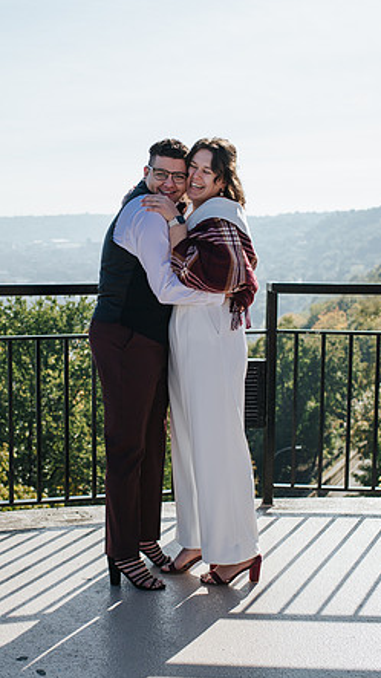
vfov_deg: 37.2
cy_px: 340
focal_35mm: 56
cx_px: 147
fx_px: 1006
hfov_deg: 21.4
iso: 100
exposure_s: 1/1000
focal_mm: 35
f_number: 3.2
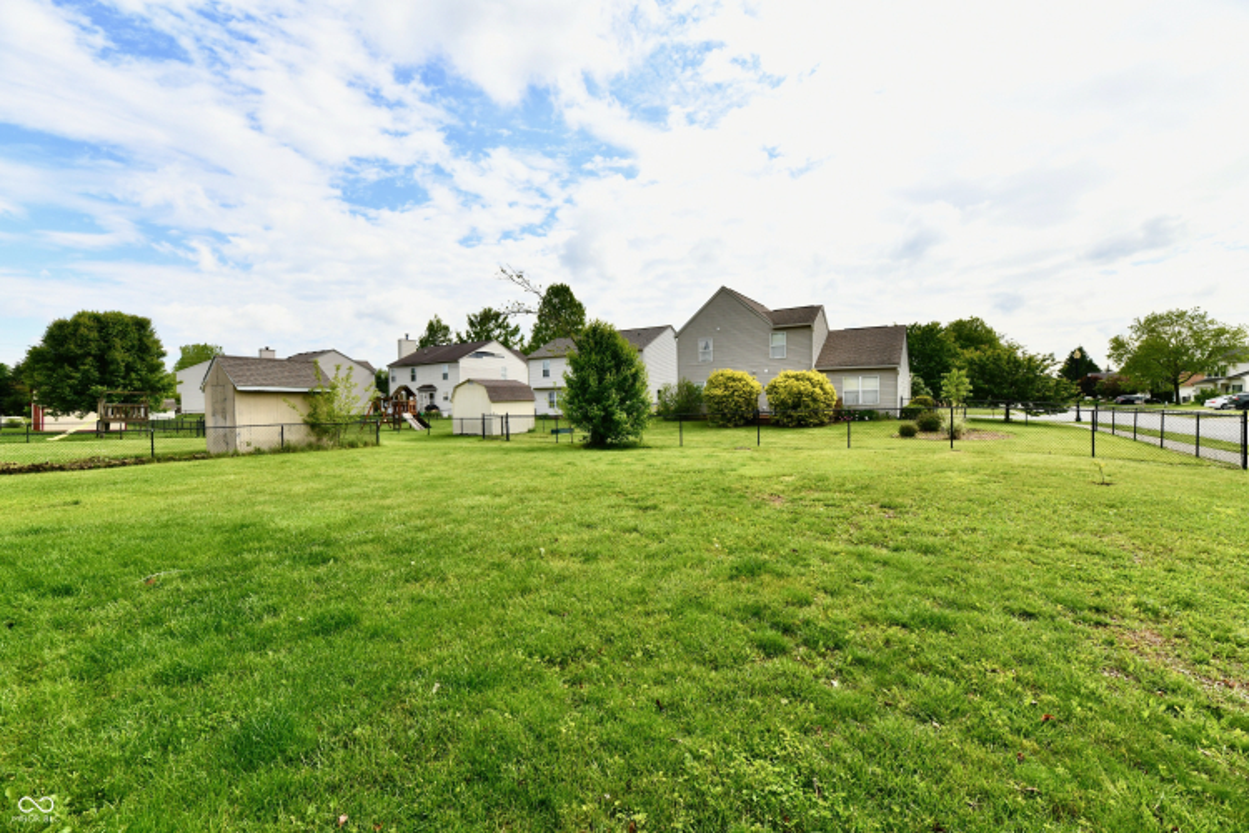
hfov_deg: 104.3
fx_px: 486
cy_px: 416
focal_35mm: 14
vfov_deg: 81.2
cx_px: 624
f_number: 11
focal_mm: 14
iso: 640
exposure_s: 1/500
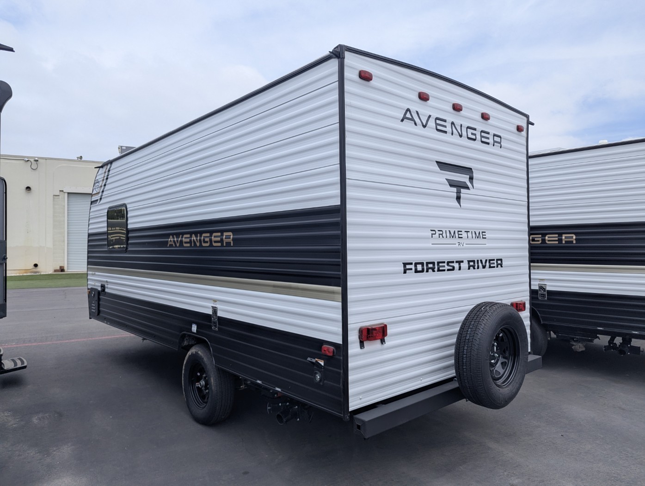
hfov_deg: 71.5
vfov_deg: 56.9
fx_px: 448
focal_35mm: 24
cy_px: 243
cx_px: 322
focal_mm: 6.81
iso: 50
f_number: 1.85
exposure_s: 1/2262
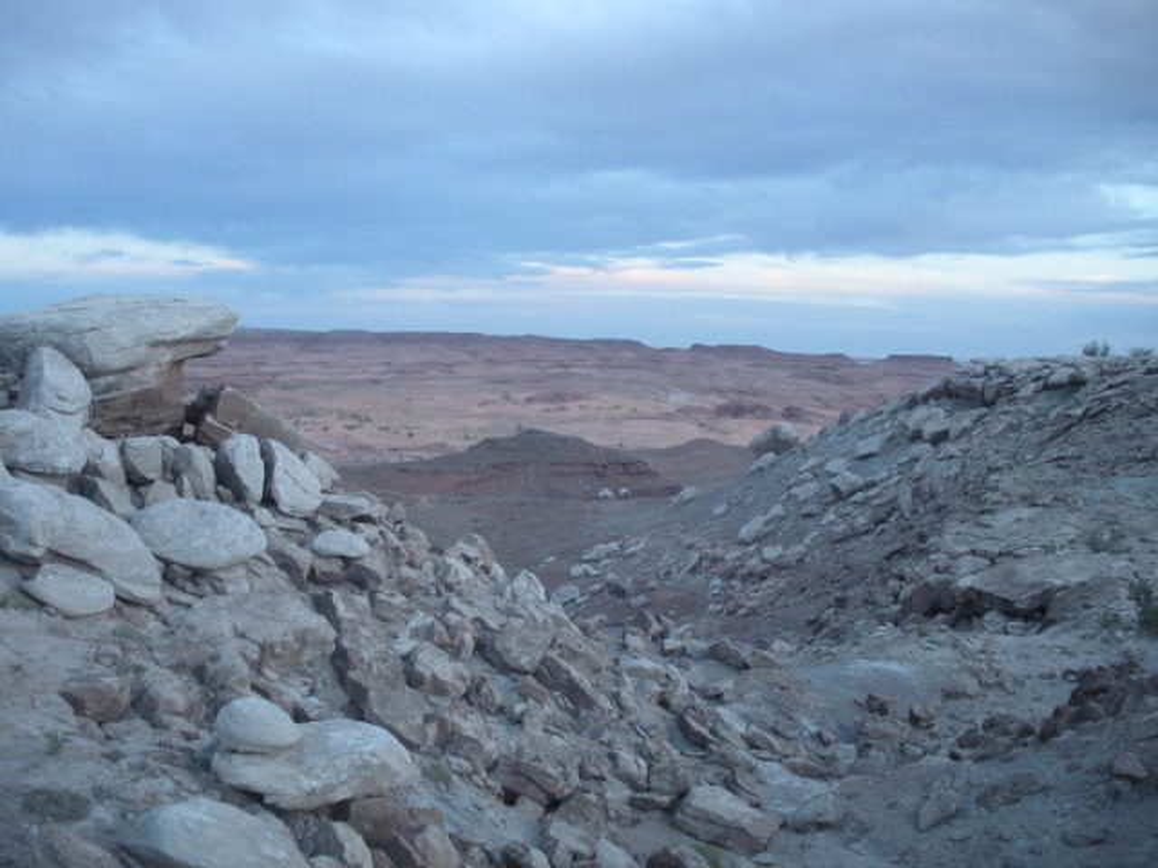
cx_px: 579
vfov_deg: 39.7
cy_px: 434
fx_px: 1204
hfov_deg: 51.4
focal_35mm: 36
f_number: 3.5
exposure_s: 1/60
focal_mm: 6.3
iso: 326
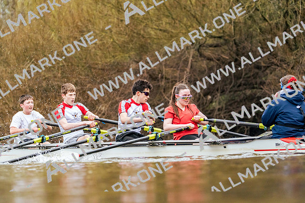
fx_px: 2695
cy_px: 102
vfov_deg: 4.3
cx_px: 152
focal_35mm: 318
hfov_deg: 6.5
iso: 5000
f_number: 6.3
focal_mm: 318
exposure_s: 1/2000
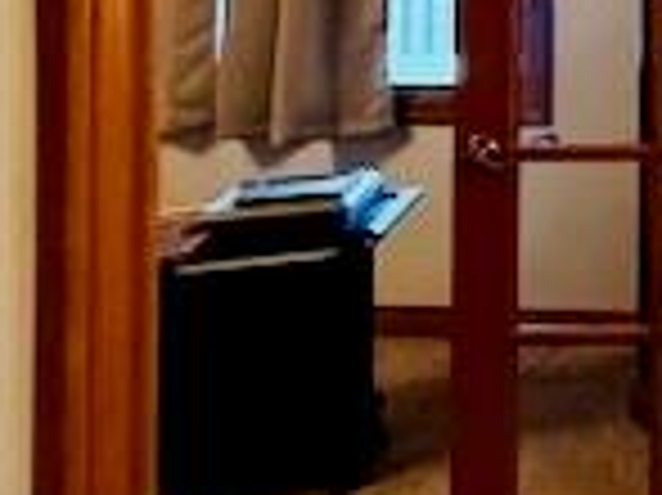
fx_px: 1166
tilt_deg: +1.3
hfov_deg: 20.6
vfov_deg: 21.5
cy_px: -162
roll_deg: +0.1
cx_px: 1225
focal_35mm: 61
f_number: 2.2
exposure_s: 1/60
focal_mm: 2.22
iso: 800
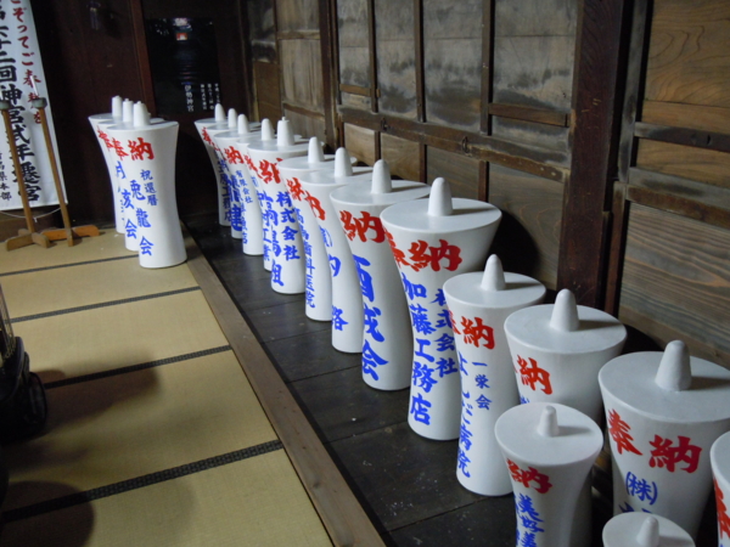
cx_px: 365
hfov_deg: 60.0
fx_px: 633
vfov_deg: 46.8
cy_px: 274
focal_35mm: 30
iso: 400
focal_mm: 5.4
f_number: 3.5
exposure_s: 1/8
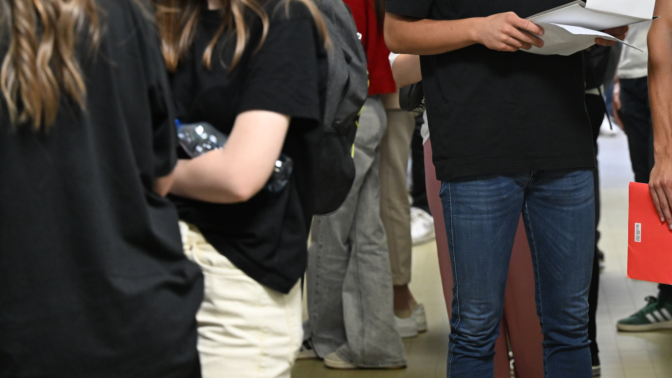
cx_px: 569
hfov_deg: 16.1
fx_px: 2352
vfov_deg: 9.1
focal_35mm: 132
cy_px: -4
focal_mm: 70
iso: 2000
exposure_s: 1/200
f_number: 2.8
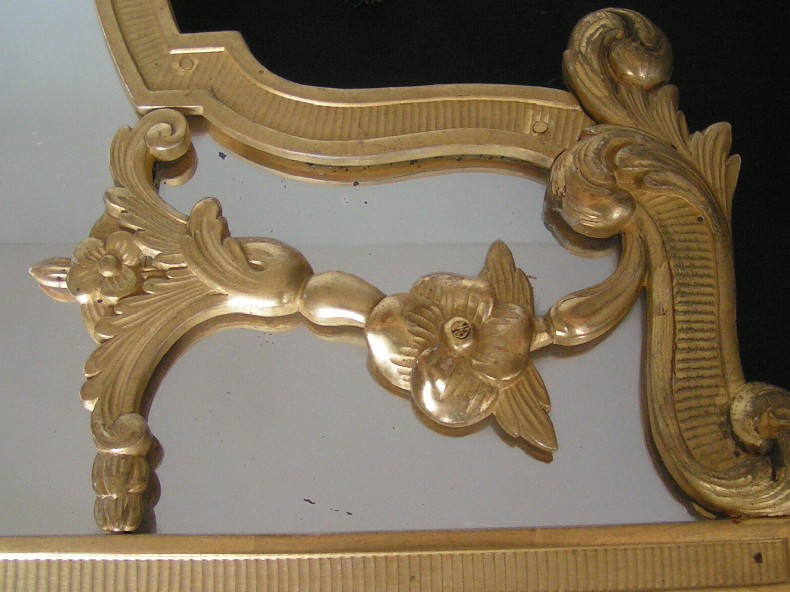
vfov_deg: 29.1
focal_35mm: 50
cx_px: 441
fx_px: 1141
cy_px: 317
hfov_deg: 38.1
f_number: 2.8
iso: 125
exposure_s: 1/40
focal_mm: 5.8
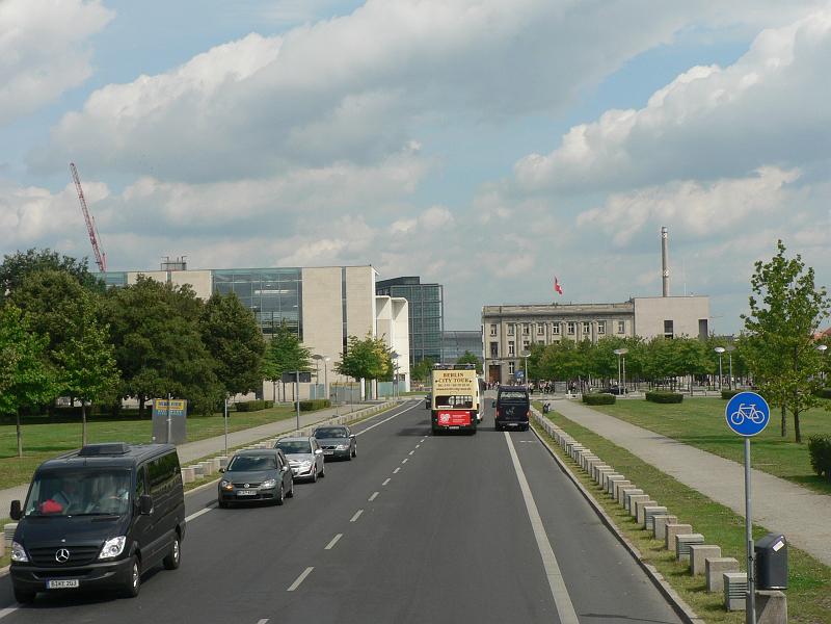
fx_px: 1560
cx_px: 416
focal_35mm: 65
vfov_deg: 22.6
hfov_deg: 29.8
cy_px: 312
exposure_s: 1/500
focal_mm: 10.9
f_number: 5.6
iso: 80
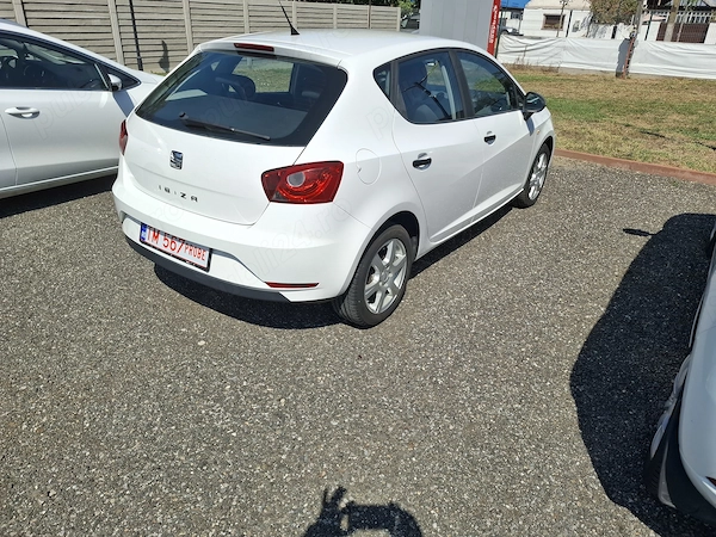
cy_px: 268
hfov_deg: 73.9
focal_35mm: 23
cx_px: 358
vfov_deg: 58.9
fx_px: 476
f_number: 1.8
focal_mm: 5.54
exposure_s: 1/2114
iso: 50
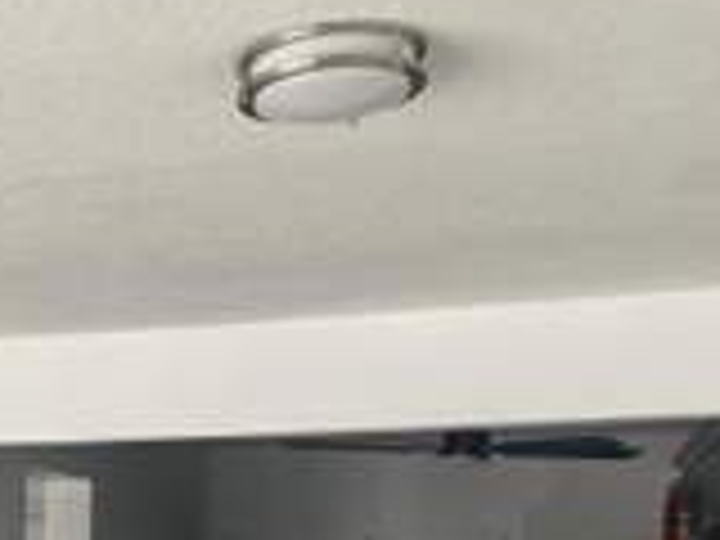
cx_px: -176
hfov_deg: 22.7
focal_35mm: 78
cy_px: 745
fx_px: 1622
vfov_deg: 17.5
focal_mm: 4.2
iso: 32
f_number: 1.6
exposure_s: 1/154
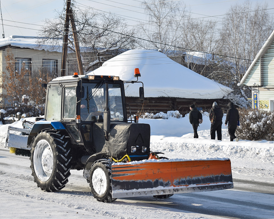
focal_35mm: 70
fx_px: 568
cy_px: 110
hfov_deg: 27.1
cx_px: 137
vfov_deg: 21.9
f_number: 6.3
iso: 100
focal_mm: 40
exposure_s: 1/640
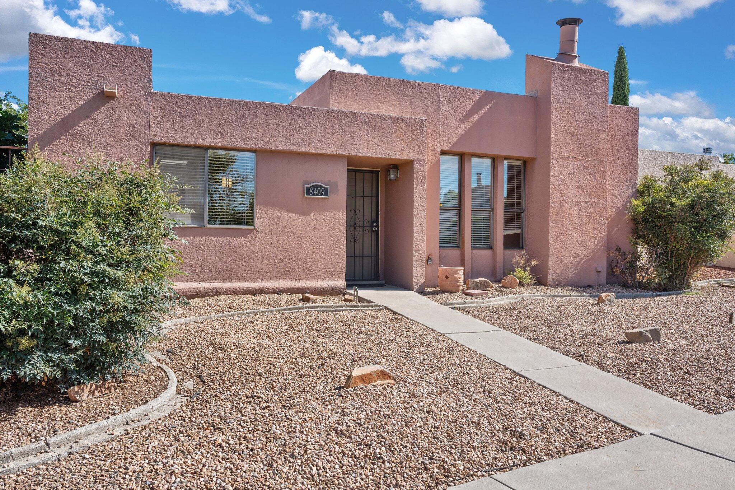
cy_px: 245
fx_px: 602
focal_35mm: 30
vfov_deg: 44.3
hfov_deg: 62.8
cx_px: 368
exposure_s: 1/320
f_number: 9
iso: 320
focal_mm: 29.5
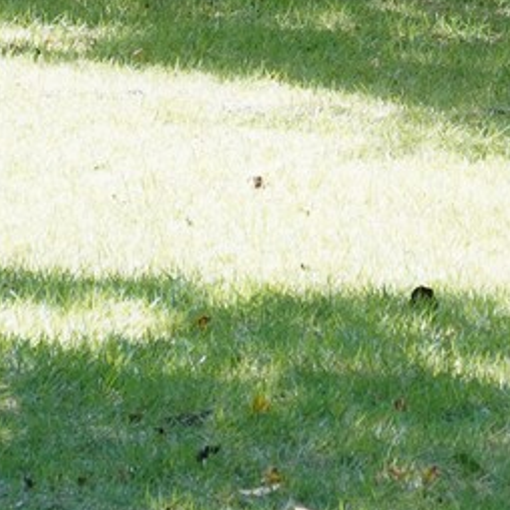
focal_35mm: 321
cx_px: 384
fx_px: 5351
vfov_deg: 5.3
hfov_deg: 5.5
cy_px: -675
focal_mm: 48
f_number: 5.6
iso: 500
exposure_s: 1/100
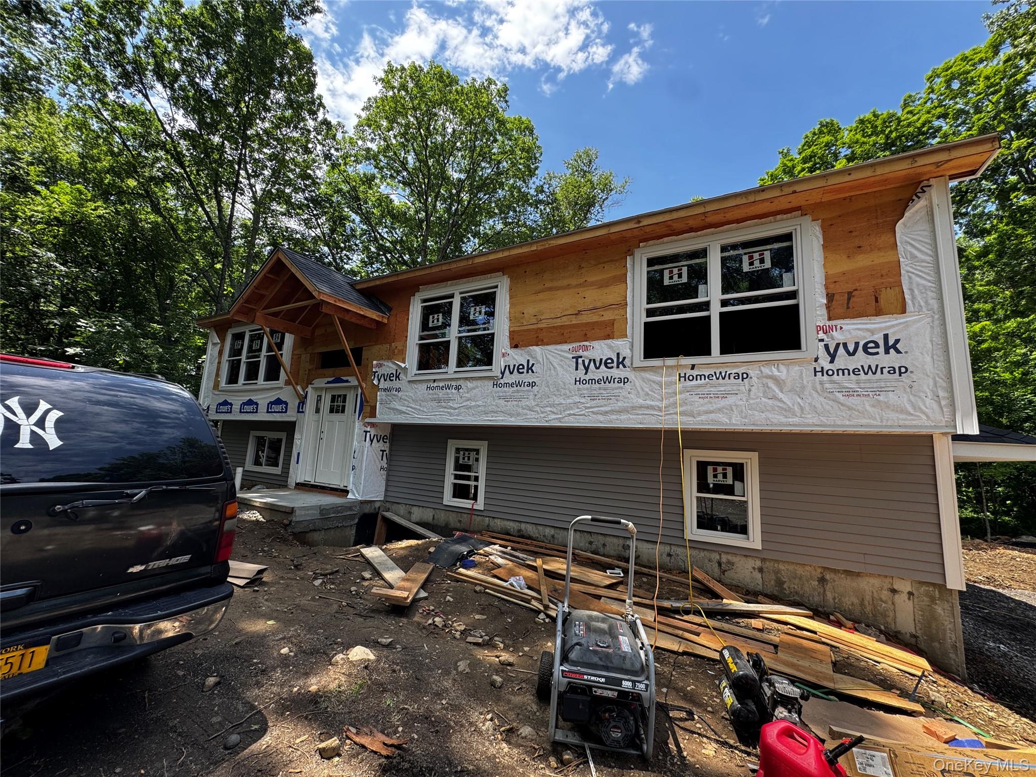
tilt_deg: +9.5
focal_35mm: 14
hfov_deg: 102.1
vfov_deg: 85.7
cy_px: 388
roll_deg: -4.2
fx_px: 419
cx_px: 518
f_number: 2.2
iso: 40
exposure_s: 1/299
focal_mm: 2.22
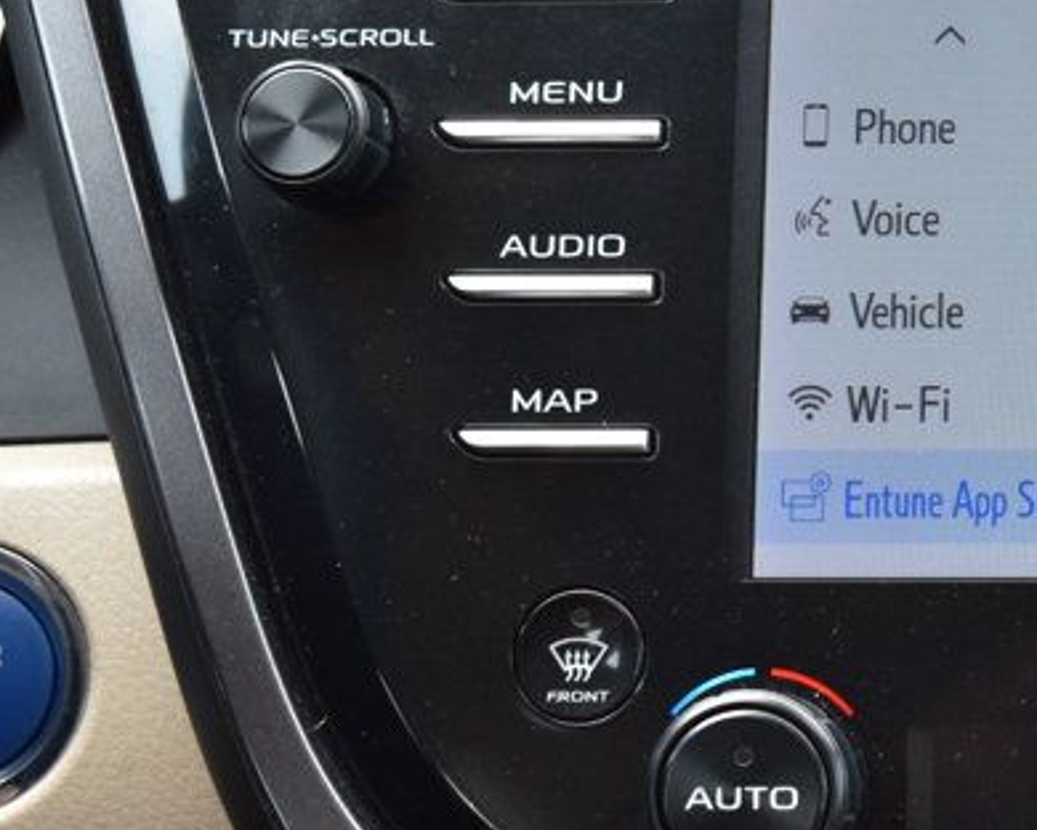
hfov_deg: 18.6
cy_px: 255
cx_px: 1340
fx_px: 2946
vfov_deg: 16.0
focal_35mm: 96
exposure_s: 1/80
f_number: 8
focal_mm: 26
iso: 400
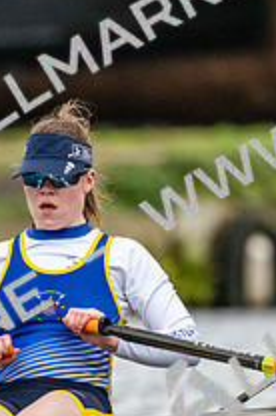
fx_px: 12899
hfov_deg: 1.2
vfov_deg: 1.8
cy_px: 265
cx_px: -6
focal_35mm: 1118
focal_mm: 400
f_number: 4.5
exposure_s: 1/2500
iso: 4000
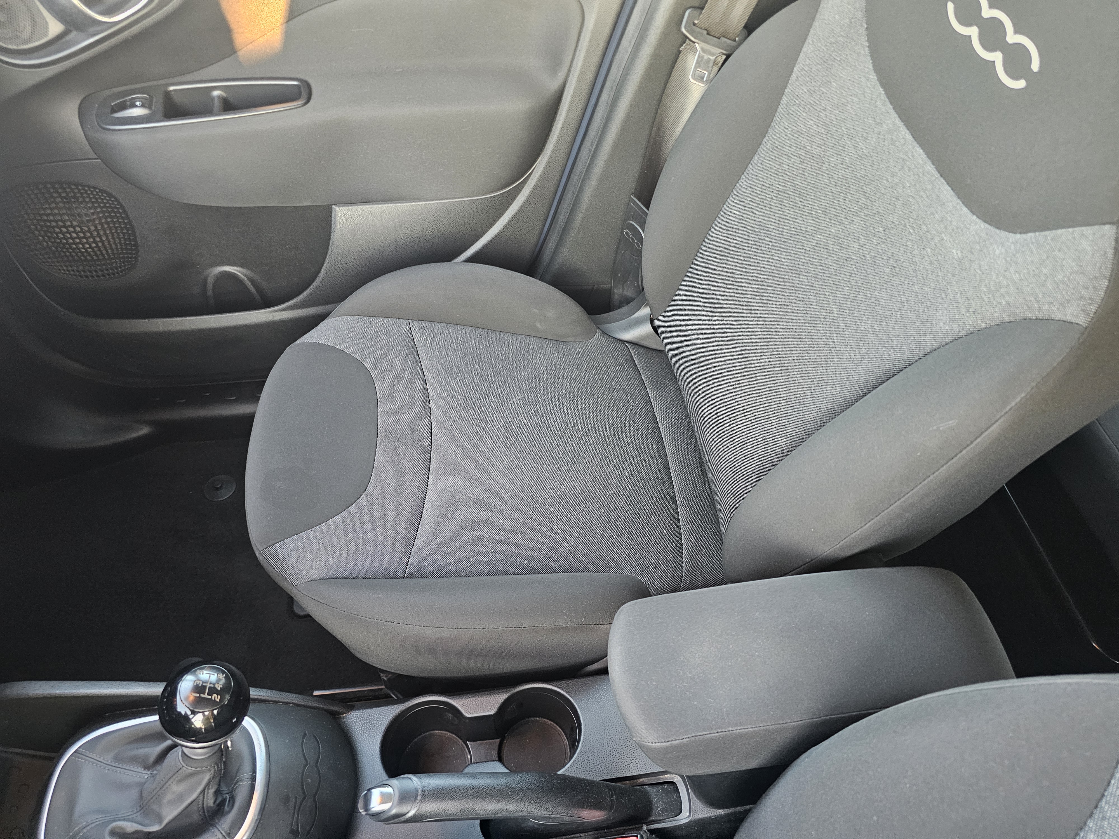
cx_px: 560
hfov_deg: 73.9
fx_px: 744
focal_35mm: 23
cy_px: 420
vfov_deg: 58.9
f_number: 1.7
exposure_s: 1/50
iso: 640
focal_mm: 6.3
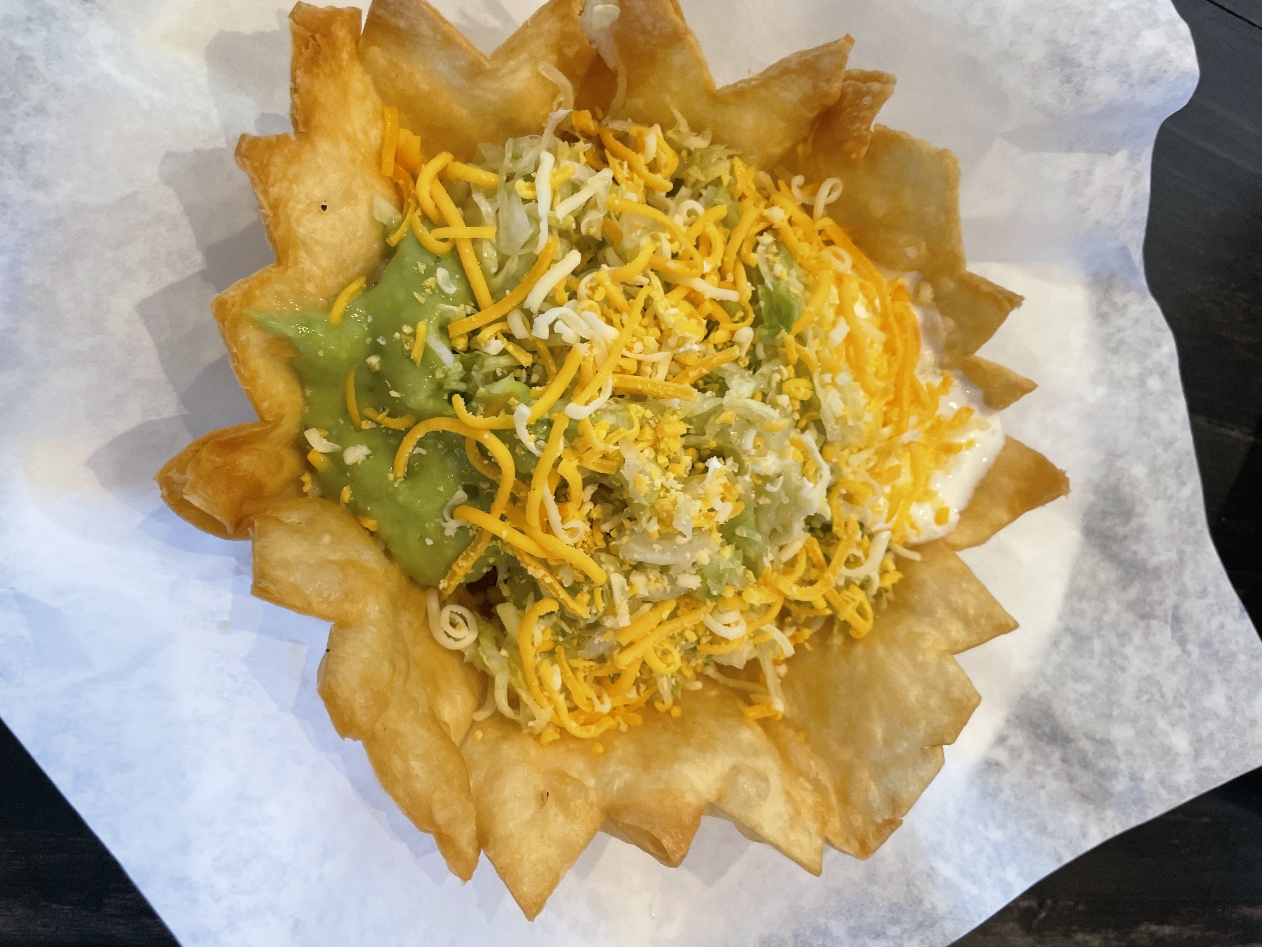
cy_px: 474
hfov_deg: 67.3
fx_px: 948
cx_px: 631
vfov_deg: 53.1
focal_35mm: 26
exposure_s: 1/60
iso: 160
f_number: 1.6
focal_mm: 4.2
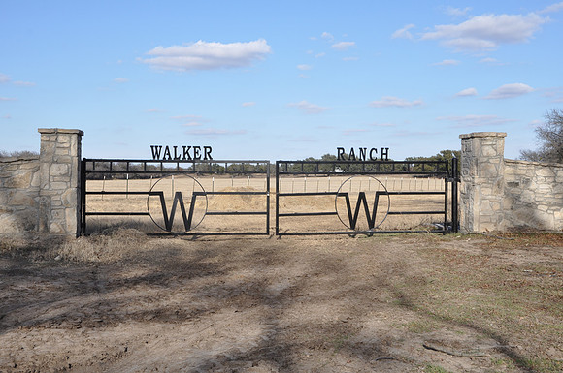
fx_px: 796
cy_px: 186
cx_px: 282
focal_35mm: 51
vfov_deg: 26.4
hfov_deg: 38.9
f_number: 11
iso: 200
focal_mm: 34
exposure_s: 1/125
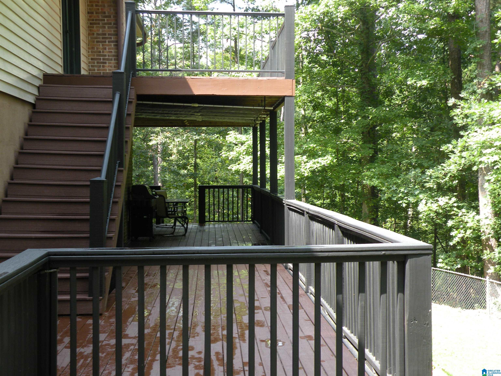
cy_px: 188
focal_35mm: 56
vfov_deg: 26.1
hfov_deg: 34.3
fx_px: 810
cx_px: 250
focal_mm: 9.8
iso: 64
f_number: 3.5
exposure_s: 1/67
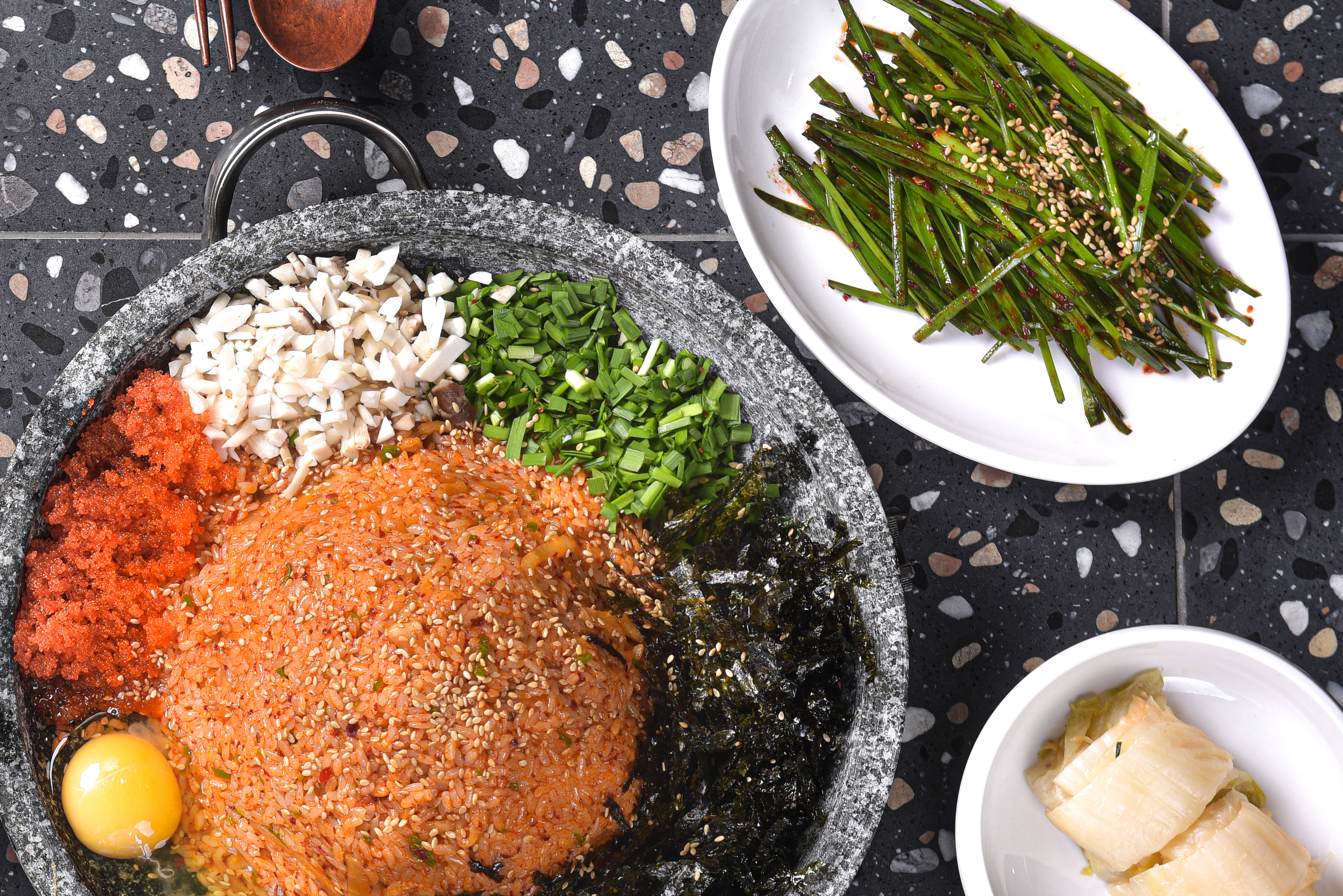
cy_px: 649
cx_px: 2
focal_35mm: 124
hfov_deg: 16.2
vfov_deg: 11.0
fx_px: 4627
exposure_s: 1/160
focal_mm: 62
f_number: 10
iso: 100
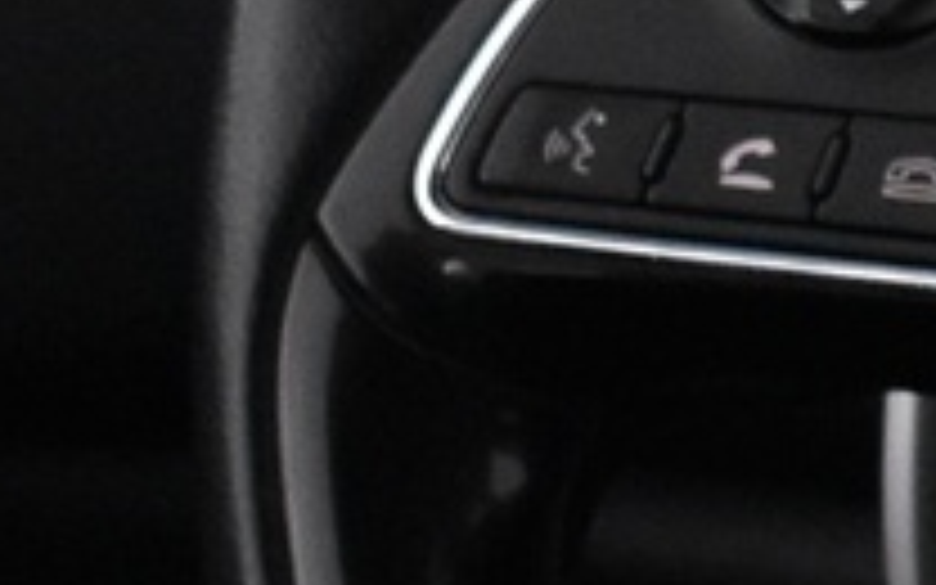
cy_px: 166
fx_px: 9107
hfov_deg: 5.7
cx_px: 2081
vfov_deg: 3.7
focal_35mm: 357
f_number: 4.5
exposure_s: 1/80
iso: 3200
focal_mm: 30
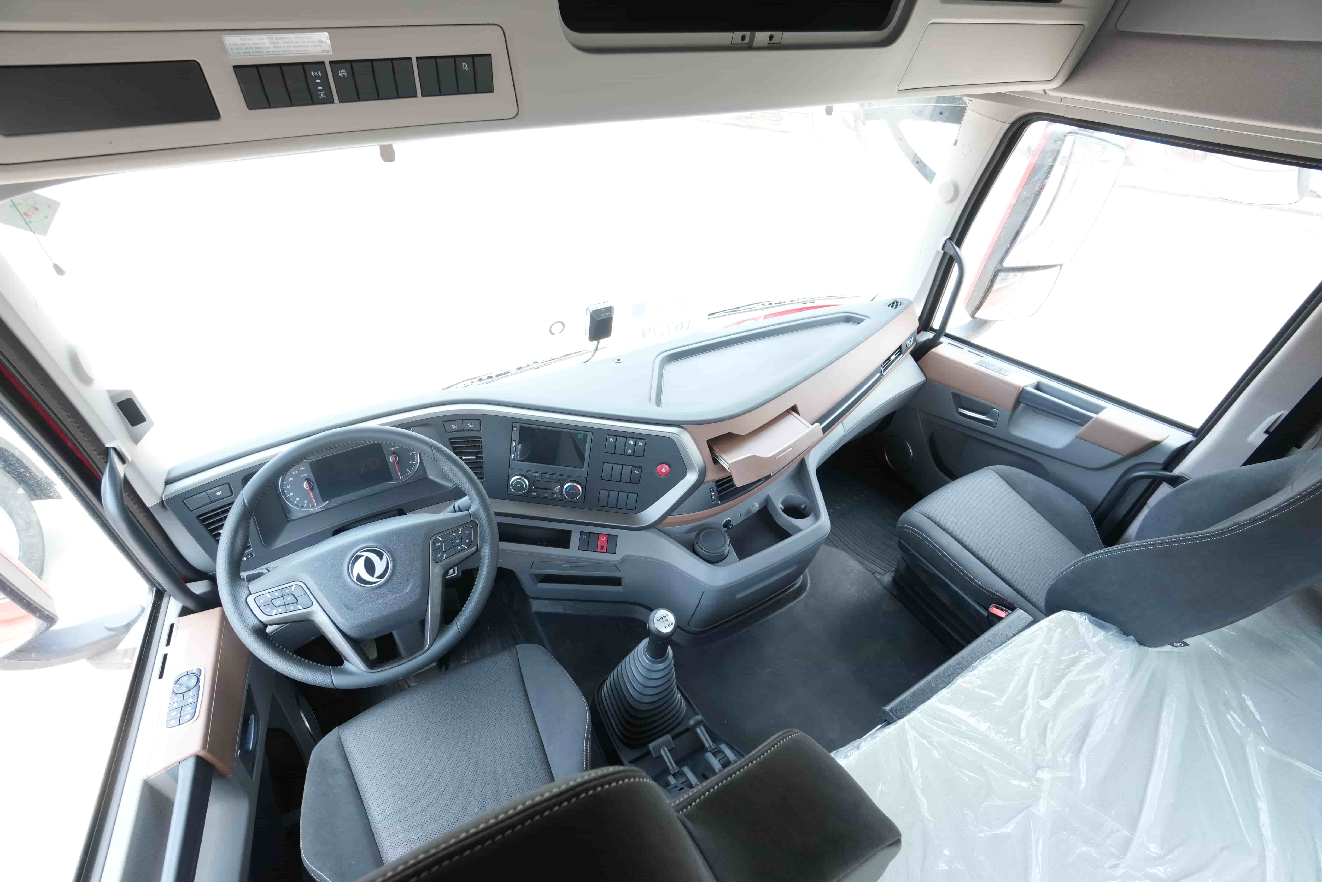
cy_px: 441
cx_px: 661
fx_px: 551
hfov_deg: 100.4
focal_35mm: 15
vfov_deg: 77.3
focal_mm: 10
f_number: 6.3
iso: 800
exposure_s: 1/100
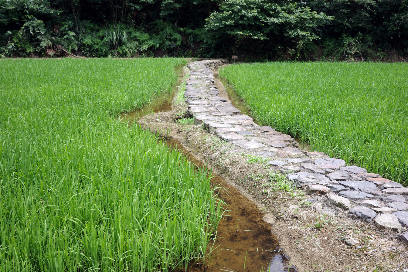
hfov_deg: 48.5
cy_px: 136
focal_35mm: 40
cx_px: 204
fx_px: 453
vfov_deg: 33.4
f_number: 4.5
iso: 100
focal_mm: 26
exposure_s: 1/320
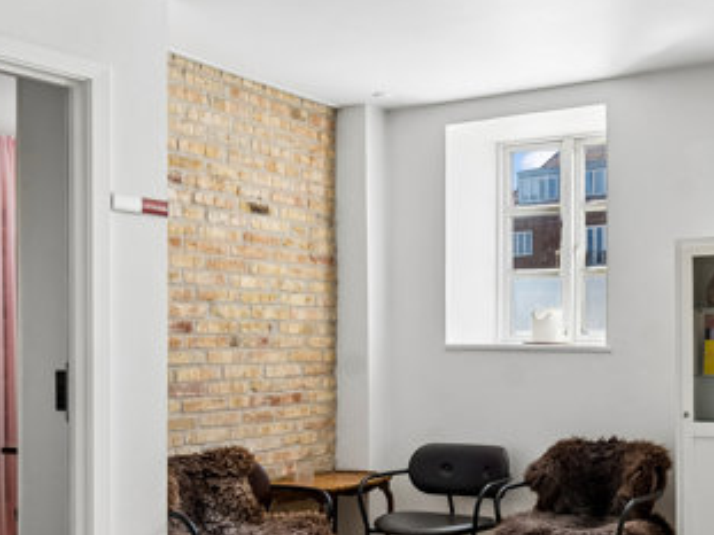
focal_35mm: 42
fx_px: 866
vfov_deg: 34.1
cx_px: 611
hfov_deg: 42.0
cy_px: 343
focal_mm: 17
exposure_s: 1/80
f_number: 7.1
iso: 800
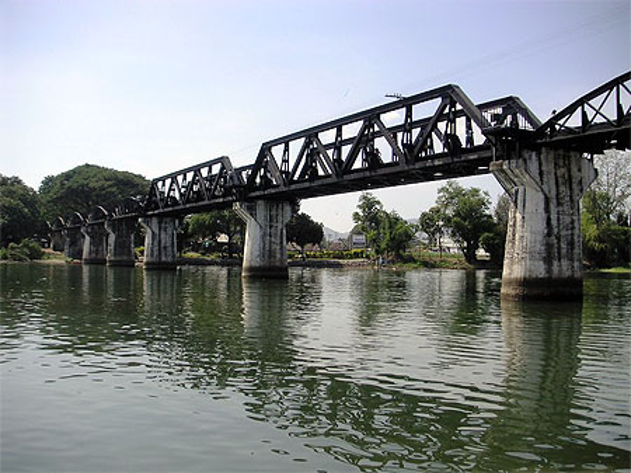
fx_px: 674
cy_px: 236
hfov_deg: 50.2
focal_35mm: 37
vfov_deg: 38.6
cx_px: 316
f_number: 6.7
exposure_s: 1/180
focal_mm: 5.7
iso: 50
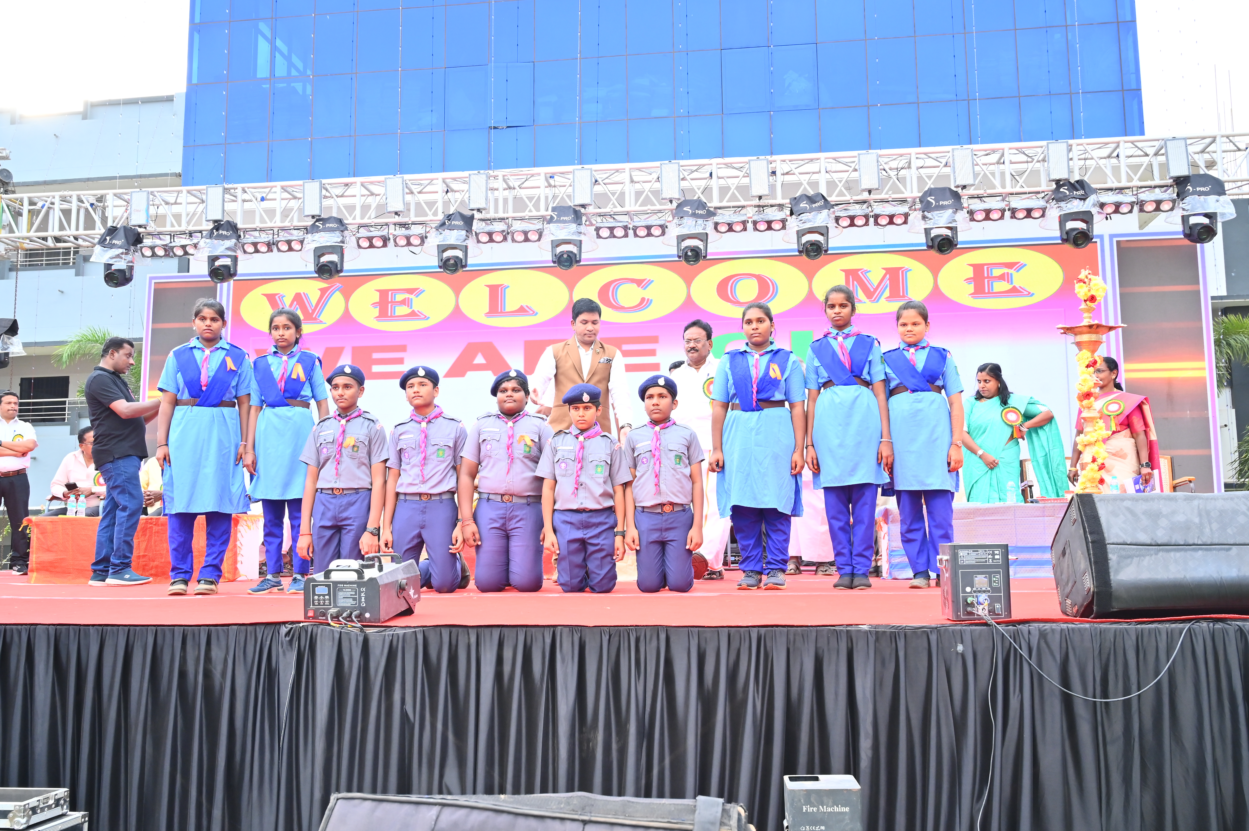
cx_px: 624
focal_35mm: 32
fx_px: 1127
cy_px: 416
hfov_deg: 58.0
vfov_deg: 40.5
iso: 1000
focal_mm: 32.5
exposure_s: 1/125
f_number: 8
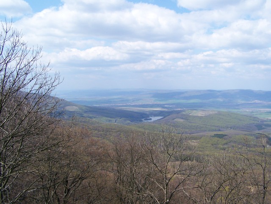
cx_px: 136
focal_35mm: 38
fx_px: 298
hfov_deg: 48.9
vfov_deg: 37.8
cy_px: 102
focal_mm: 6.3
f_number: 4
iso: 80
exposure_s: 1/640
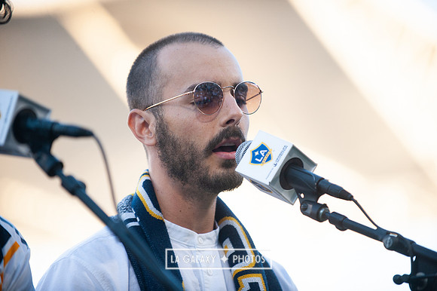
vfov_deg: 6.9
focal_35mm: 200
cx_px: 218
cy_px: 146
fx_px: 2426
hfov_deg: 10.3
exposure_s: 1/2000
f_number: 2.8
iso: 800
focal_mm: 200
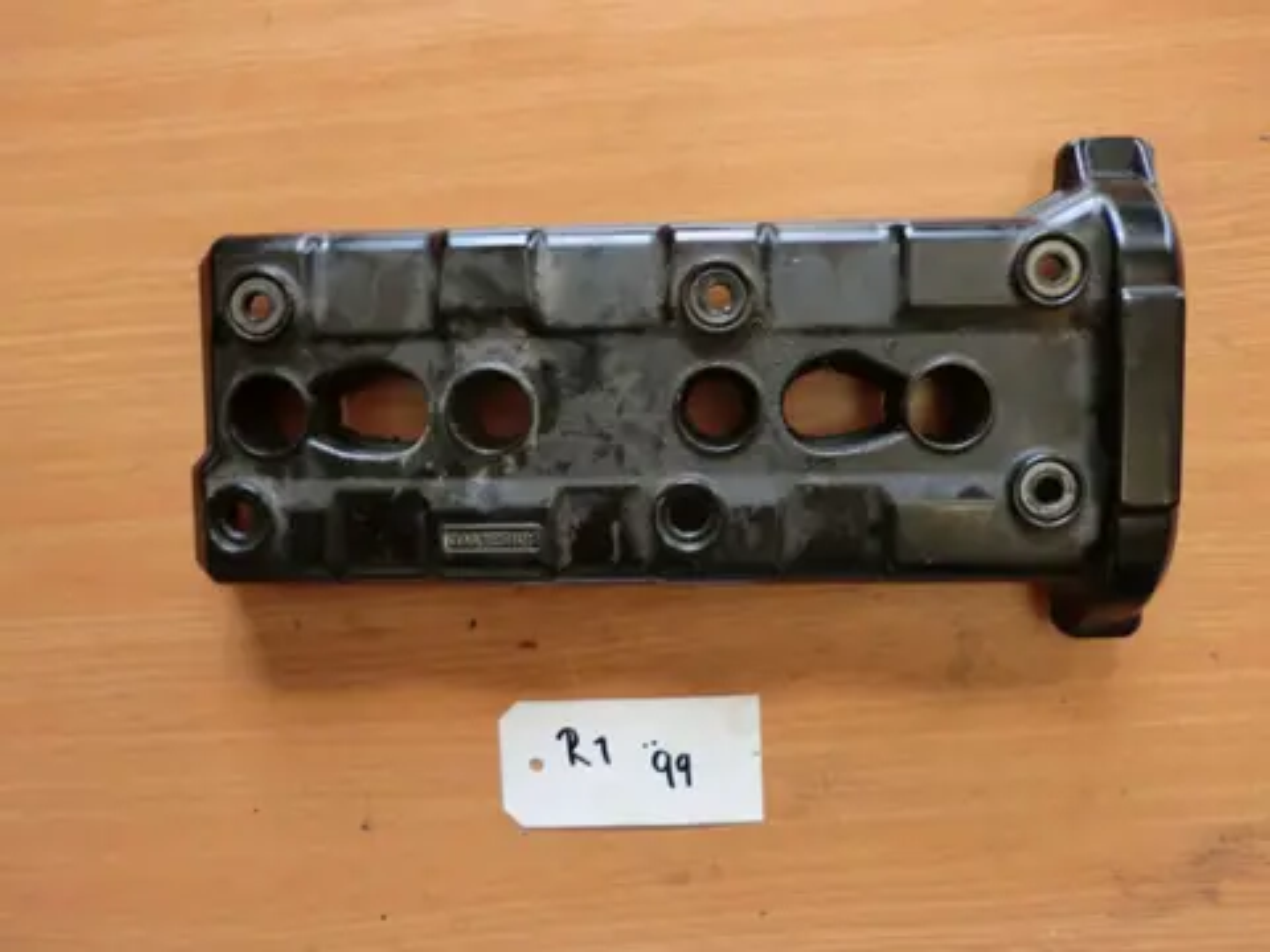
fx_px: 991
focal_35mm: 27
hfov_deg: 65.3
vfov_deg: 51.4
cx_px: 635
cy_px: 476
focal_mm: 4.9
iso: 80
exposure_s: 1/60
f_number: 3.2
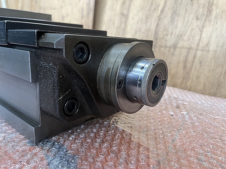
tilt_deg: -13.8
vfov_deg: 53.1
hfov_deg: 67.3
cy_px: 84
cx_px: 113
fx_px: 170
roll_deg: -1.7
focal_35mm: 26
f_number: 1.6
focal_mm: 5.1
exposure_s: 1/50
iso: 160
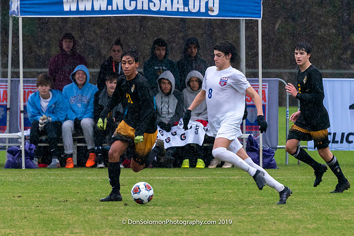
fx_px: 6474
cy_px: 118
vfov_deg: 2.1
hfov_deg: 3.1
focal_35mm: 658
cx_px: 143
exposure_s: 1/1000
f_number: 5.6
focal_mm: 315
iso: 3200
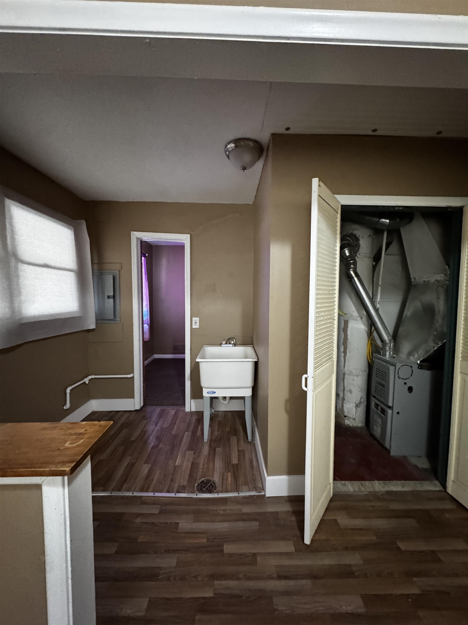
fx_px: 252
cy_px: 312
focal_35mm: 14
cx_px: 234
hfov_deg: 85.7
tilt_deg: -4.2
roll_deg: -0.3
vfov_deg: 102.1
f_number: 2.2
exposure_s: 1/60
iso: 1250
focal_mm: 2.22
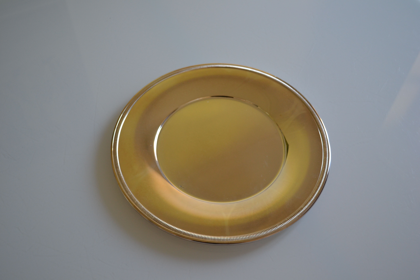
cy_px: 140
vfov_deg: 34.2
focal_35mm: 39
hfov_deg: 49.6
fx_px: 455
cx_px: 210
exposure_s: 1/40
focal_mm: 26
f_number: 4.2
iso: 400
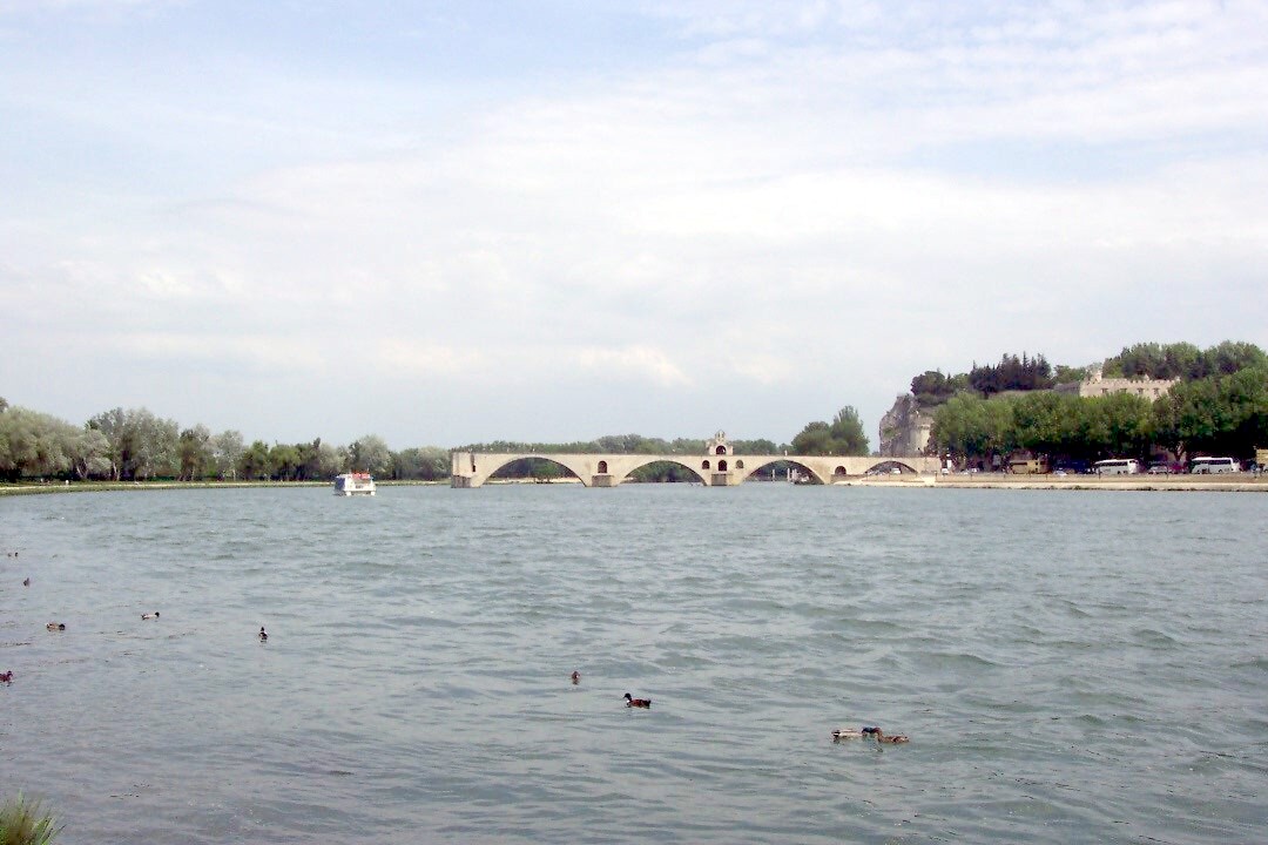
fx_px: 1338
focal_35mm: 38
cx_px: 634
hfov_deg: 50.7
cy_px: 422
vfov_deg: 35.1
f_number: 4.8
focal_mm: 8
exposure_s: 1/1000
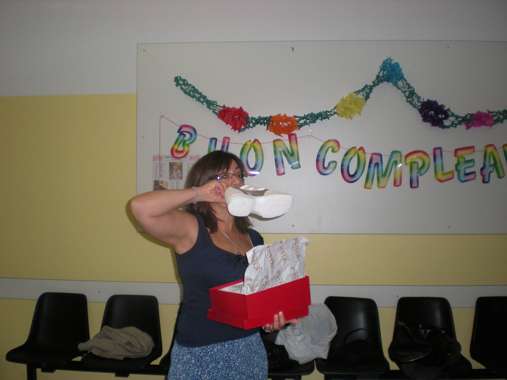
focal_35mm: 38
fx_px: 557
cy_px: 190
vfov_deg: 37.7
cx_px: 254
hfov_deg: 49.0
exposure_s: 1/60
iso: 167
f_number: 3.1
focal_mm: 6.3
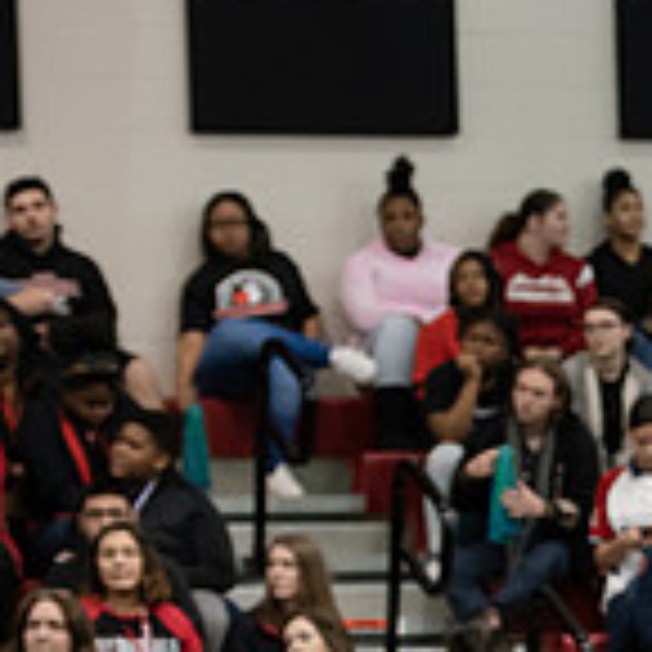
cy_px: 807
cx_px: 967
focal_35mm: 305
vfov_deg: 5.7
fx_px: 6499
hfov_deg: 5.7
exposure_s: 1/200
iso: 4000
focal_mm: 90
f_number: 3.2
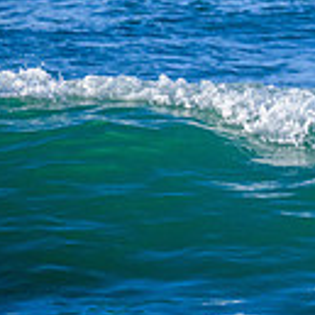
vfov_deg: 0.9
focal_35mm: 1991
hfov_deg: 0.9
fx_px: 20498
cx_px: 657
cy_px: 192
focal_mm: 520
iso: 1000
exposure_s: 1/2000
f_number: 10
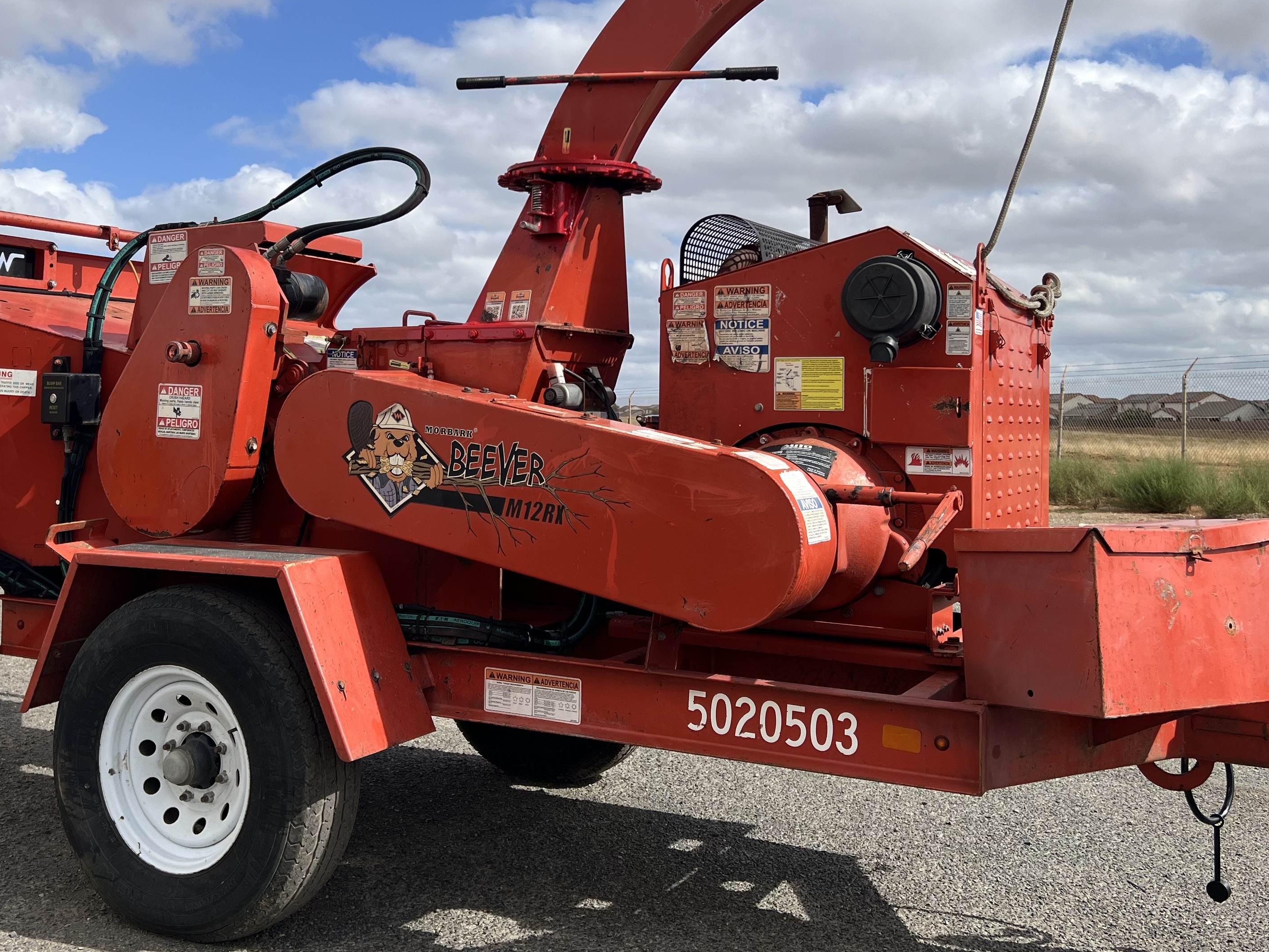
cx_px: 564
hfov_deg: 50.0
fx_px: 1356
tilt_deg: +3.0
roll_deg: +0.2
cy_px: 367
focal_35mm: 37
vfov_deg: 38.5
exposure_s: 1/4630
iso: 50
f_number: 1.5
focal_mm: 5.7
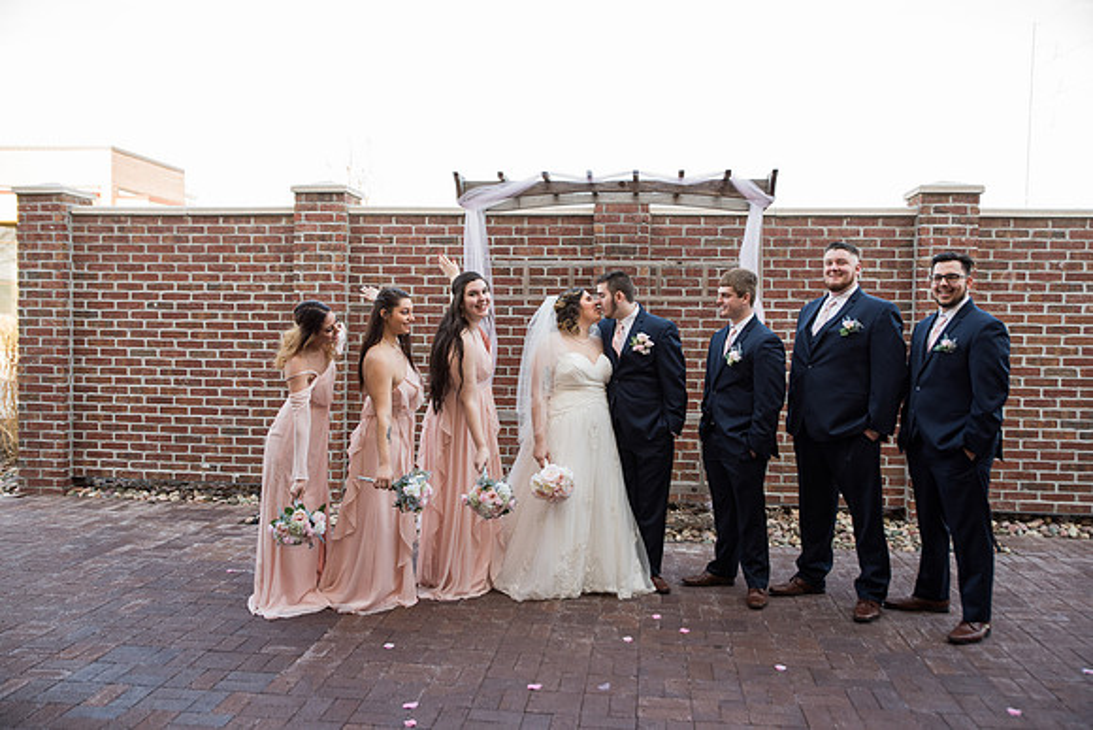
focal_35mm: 31
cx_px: 546
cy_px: 365
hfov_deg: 60.3
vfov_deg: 42.3
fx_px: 941
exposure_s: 1/200
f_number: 3.5
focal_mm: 31
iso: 320
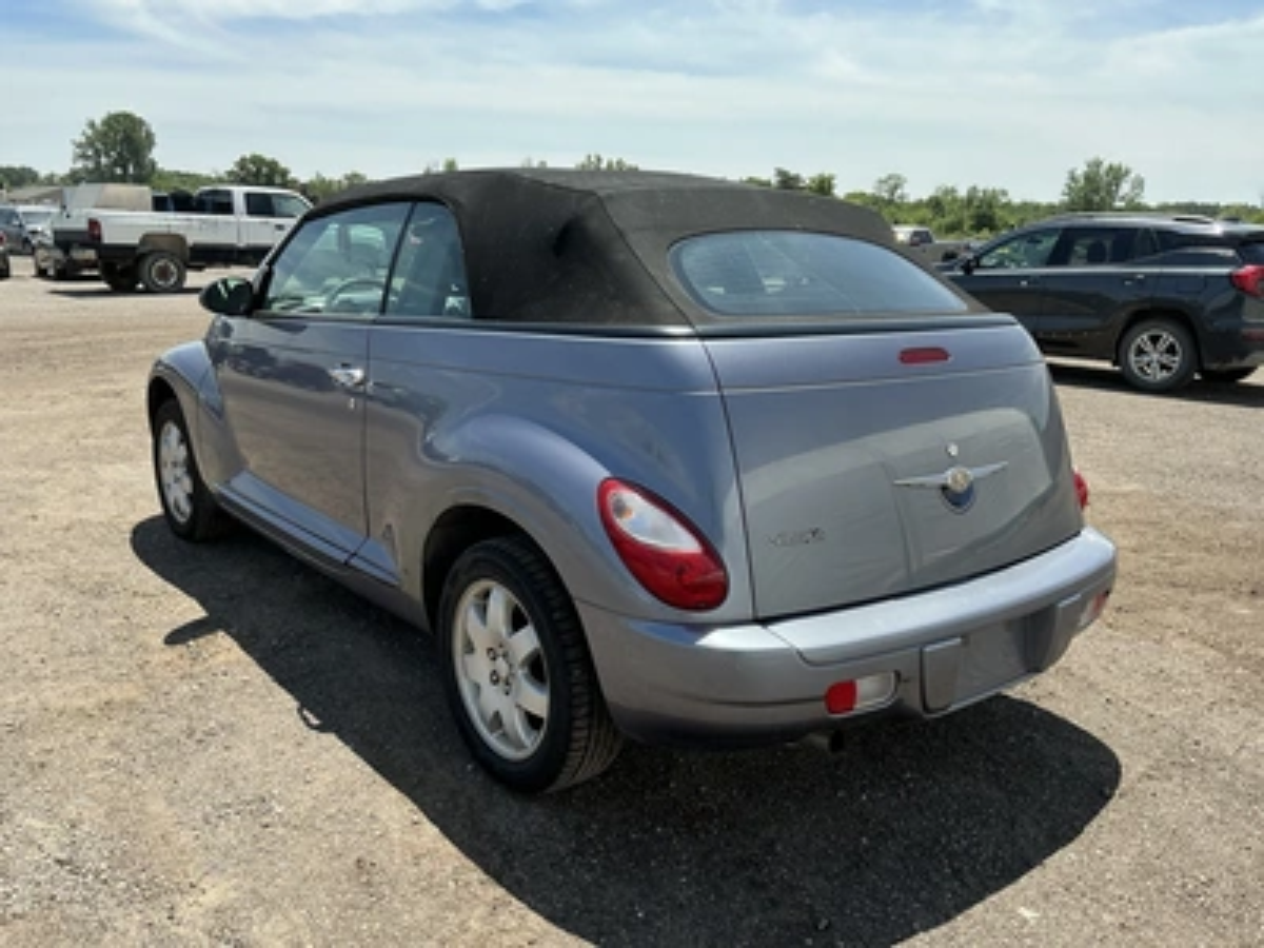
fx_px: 1022
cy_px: 474
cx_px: 632
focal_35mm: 28
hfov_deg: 63.4
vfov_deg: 49.7
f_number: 1.8
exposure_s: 1/1342
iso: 25
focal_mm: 3
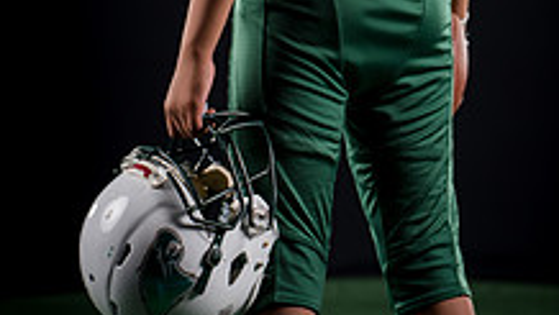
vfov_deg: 5.1
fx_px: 3530
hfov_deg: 9.1
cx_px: 333
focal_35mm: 238
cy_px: -123
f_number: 4
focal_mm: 110
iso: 200
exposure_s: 1/160
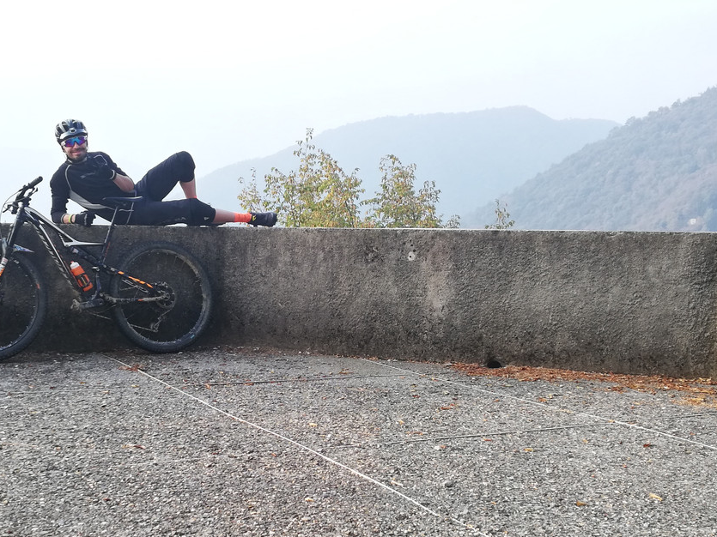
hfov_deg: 41.1
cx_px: 290
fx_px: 953
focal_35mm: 46
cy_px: 325
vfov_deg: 31.4
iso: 50
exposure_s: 1/154
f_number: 2.2
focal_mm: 3.81
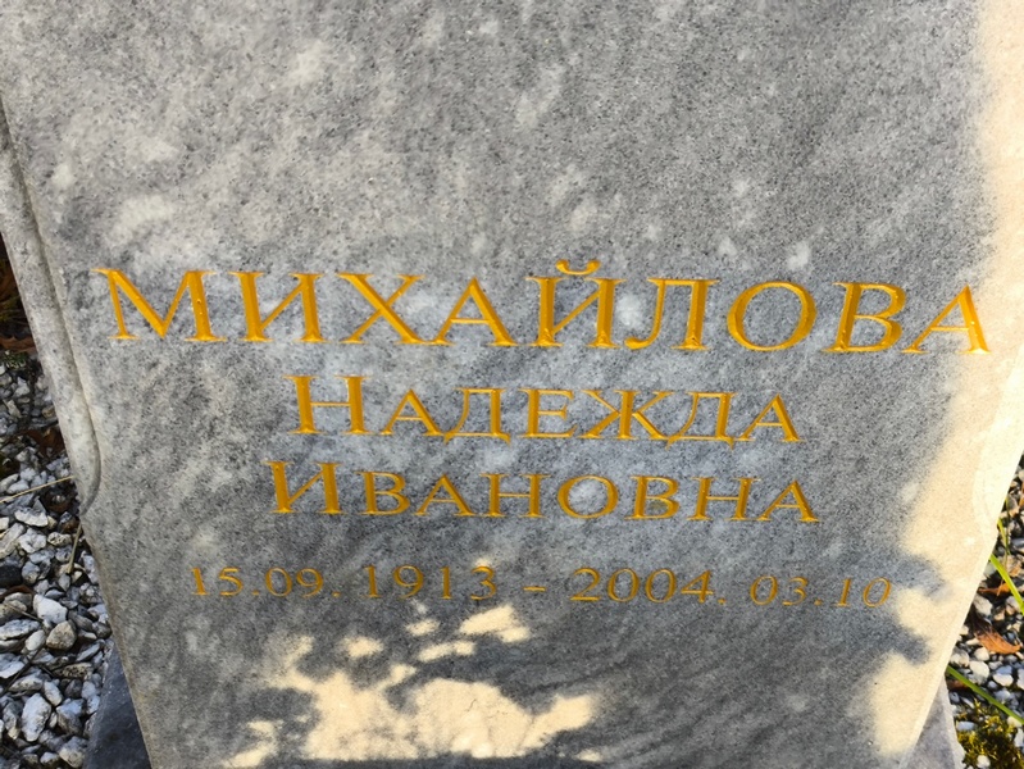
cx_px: 512
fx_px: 1480
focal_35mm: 50
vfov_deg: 29.1
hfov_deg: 38.2
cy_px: 384
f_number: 1.7
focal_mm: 4.71
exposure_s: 1/215
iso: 50
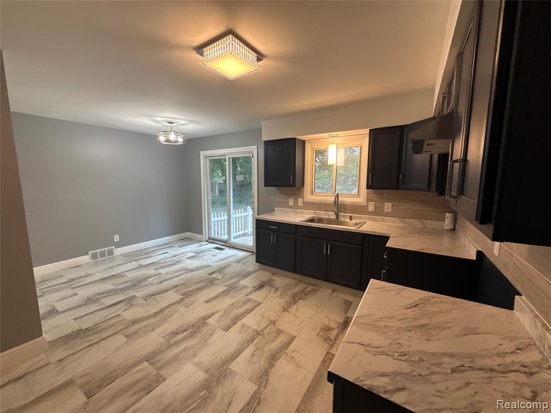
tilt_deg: -5.7
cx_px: 276
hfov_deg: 102.1
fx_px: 223
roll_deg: -0.1
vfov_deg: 85.7
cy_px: 206
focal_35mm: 14
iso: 320
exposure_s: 1/120
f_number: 2.2
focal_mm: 2.22
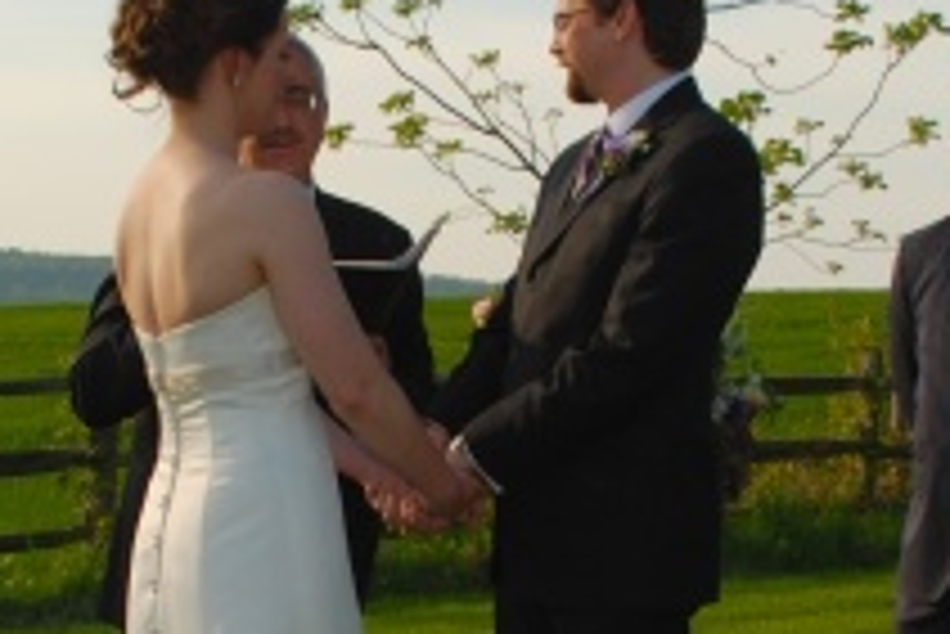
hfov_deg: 17.9
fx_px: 3010
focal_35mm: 114
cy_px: 497
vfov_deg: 12.0
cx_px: 387
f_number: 7.1
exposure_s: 1/200
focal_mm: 20
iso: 100
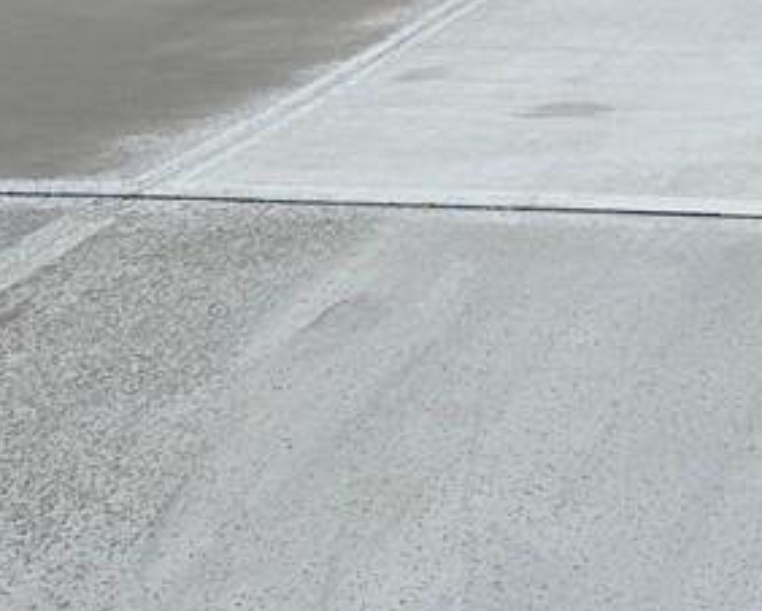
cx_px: 638
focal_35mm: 85
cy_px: -216
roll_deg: -0.4
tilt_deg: -2.4
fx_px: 1918
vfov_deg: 16.9
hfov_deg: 22.1
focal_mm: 6.76
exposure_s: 1/925
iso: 80
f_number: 1.78
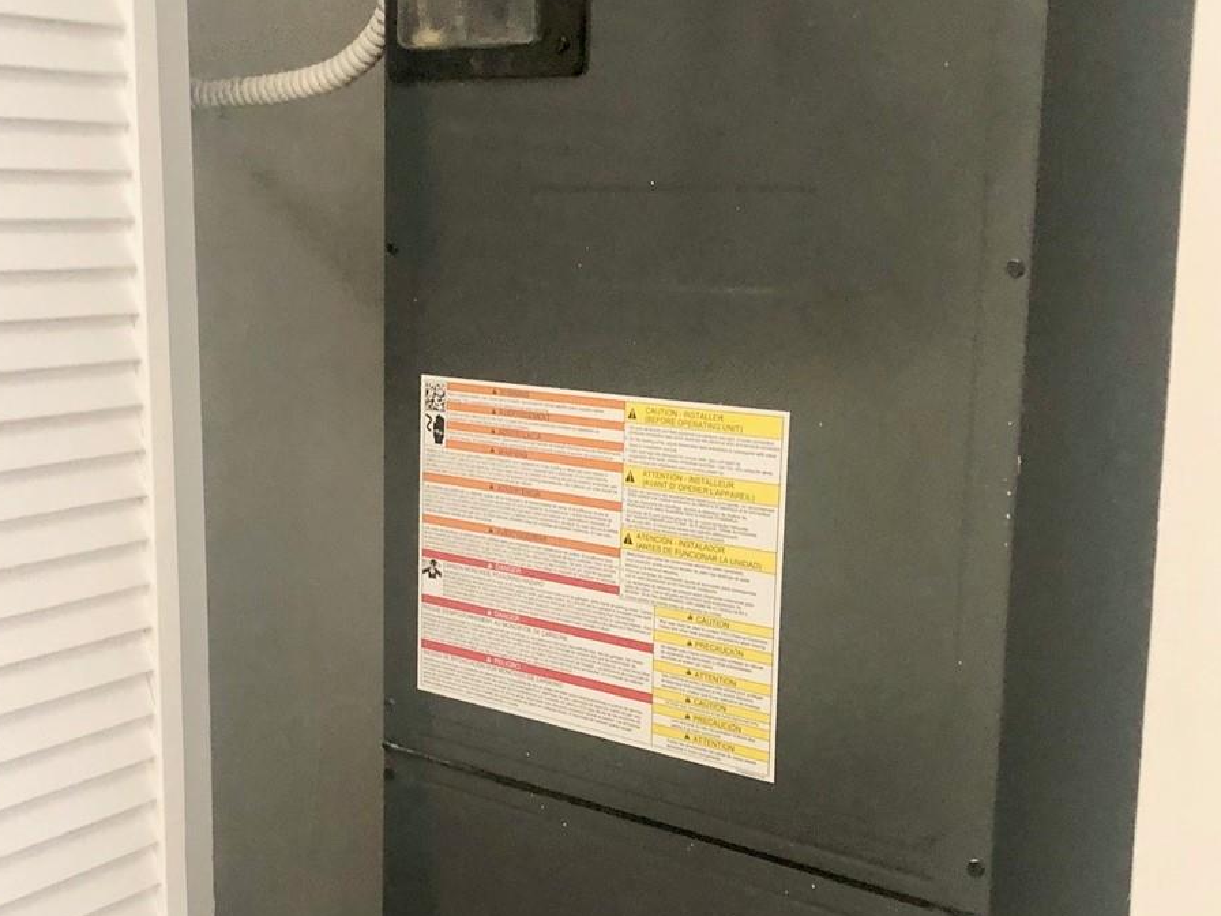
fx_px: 1764
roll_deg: +0.7
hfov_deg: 37.8
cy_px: 508
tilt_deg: -9.6
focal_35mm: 50
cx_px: 418
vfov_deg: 29.1
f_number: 1.8
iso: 100
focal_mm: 4
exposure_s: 1/15
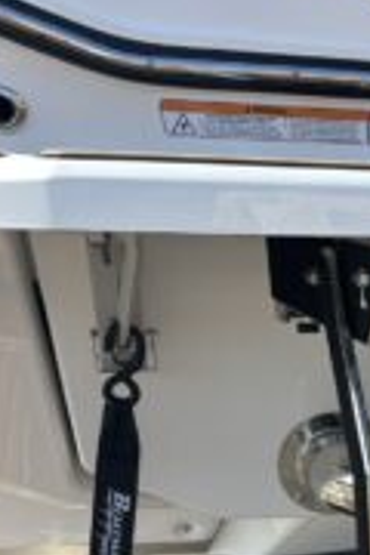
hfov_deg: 14.3
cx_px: 738
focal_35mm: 80
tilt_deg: -14.0
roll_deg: -2.2
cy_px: 583
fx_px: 1233
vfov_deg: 24.0
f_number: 1.6
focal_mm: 5.96
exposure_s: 1/1543
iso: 50
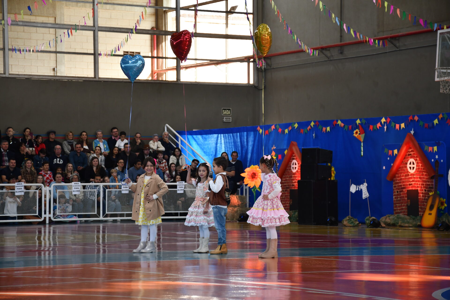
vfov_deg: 10.8
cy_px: 150
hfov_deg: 16.1
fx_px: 1587
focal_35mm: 127
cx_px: 225
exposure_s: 1/80
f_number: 5.3
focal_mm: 85
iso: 400
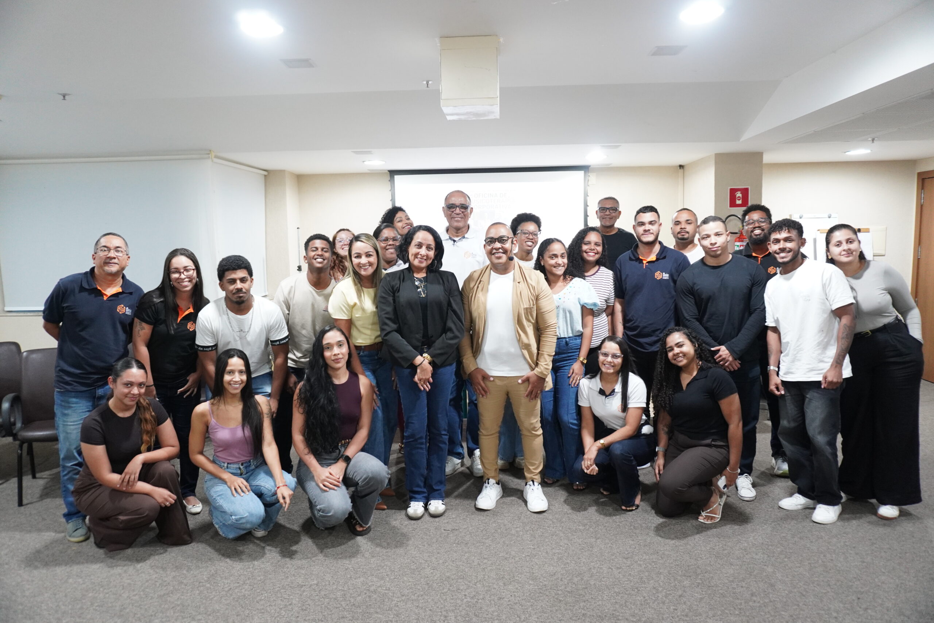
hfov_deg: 73.7
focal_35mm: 24
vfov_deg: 53.1
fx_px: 623
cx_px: 467
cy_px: 312
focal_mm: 16
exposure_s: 1/25
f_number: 3.5
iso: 1250
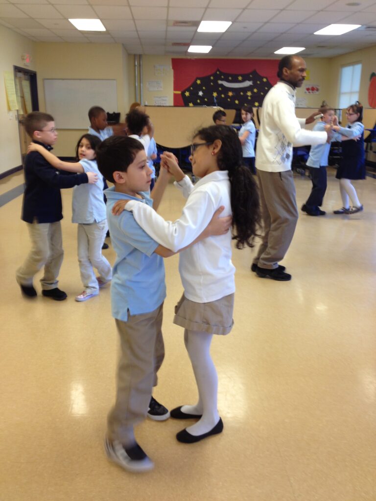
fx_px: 507
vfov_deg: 52.6
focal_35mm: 35
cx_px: 188
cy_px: 250
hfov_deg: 40.7
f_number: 2.4
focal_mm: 4.28
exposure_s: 1/20
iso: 50
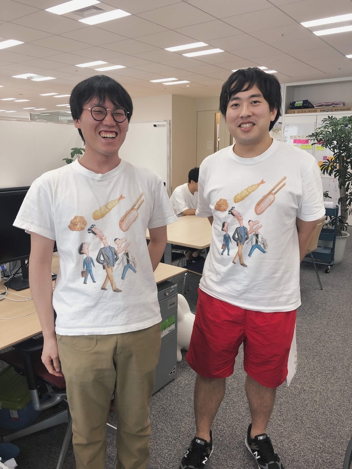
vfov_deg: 63.4
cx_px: 176
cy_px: 234
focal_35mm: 28
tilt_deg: -12.5
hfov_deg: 49.7
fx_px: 380
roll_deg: -0.7
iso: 100
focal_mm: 4
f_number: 1.8
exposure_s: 1/100
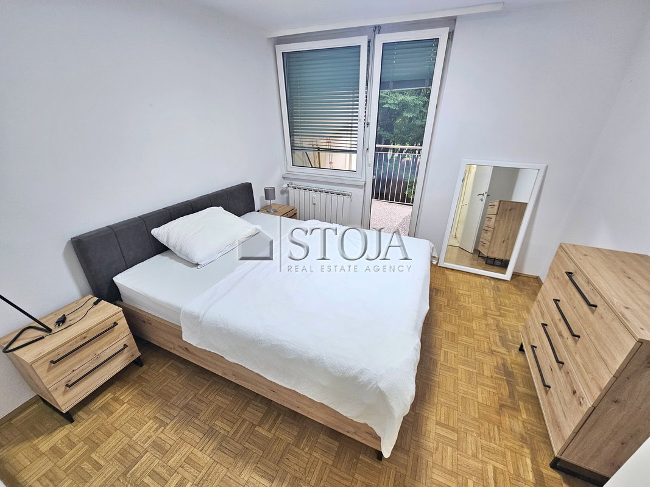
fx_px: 244
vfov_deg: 89.9
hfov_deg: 106.2
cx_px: 325
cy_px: 244
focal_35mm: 13
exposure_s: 1/50
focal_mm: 2.2
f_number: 2.2
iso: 80
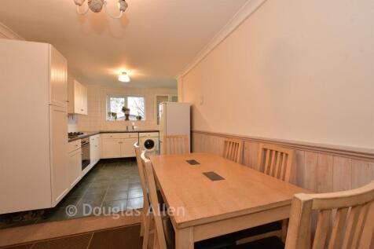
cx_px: 187
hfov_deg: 100.4
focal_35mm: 15
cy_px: 124
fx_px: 156
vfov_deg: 77.3
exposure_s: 1.3
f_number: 8
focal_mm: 10
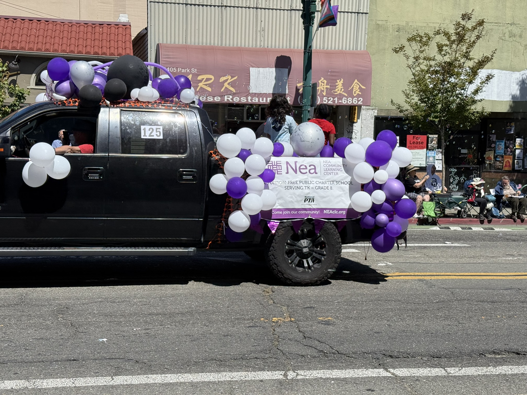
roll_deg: -1.1
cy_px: 198
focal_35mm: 48
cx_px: 264
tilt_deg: -3.4
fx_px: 731
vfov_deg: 30.3
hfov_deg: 39.7
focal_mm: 6.76
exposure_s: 1/4878
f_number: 1.78
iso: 64
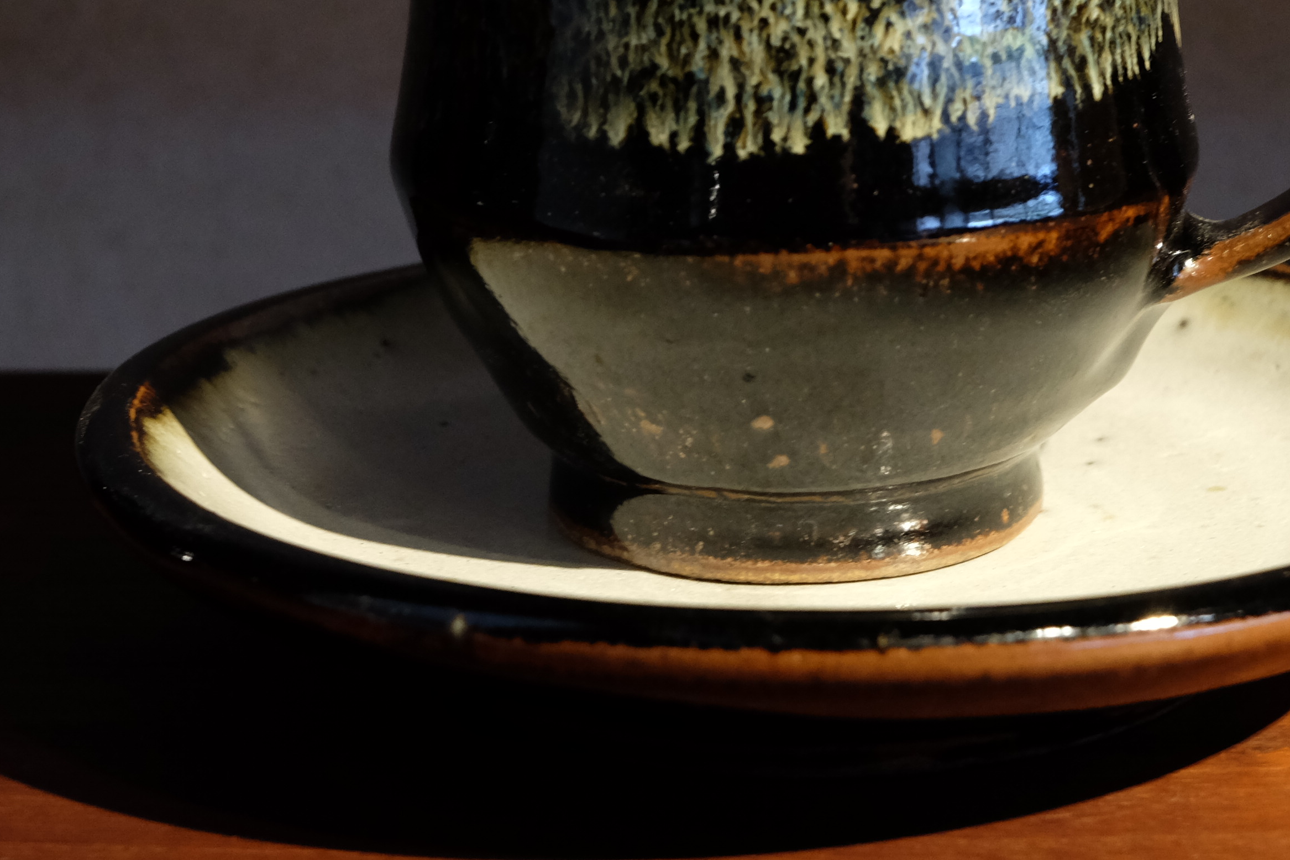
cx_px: 779
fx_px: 3081
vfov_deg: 15.6
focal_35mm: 86
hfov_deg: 23.6
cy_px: 41
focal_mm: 27
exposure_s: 1/56
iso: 1600
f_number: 5.6
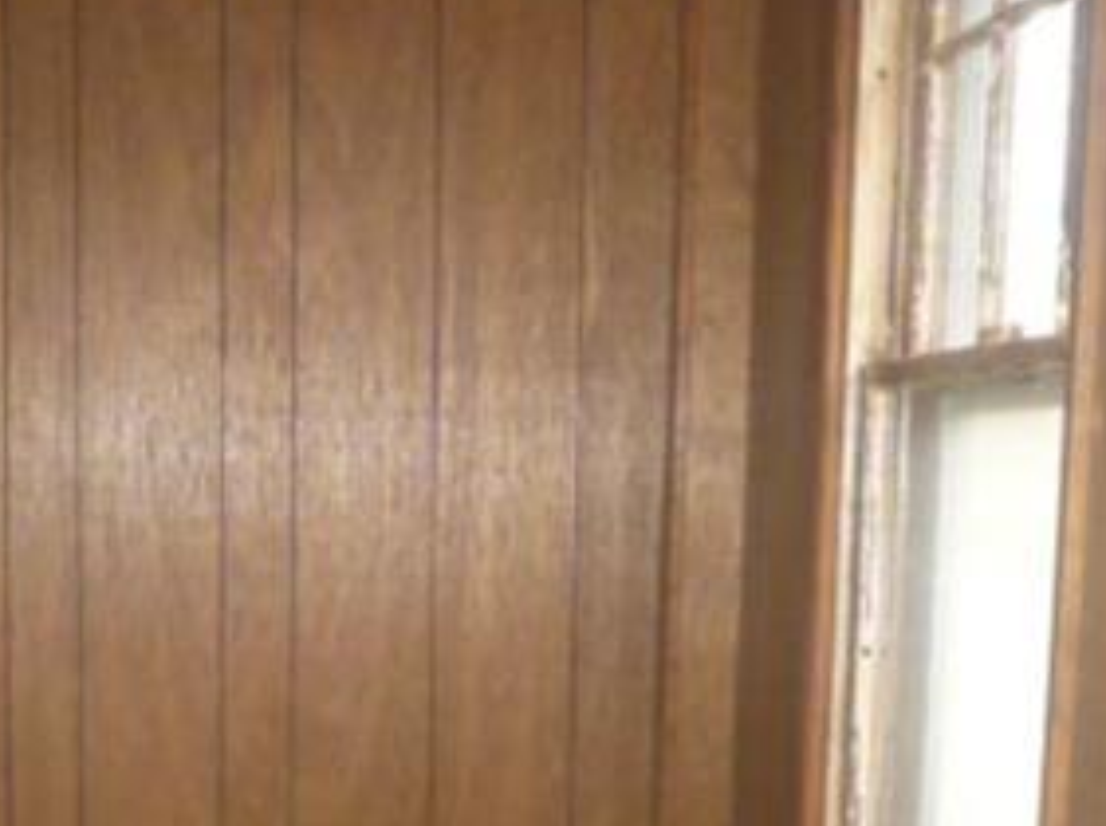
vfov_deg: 19.7
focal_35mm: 73
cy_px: 767
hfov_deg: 26.6
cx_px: 394
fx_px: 2329
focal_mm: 5.2
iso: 320
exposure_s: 1/30
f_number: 3.3
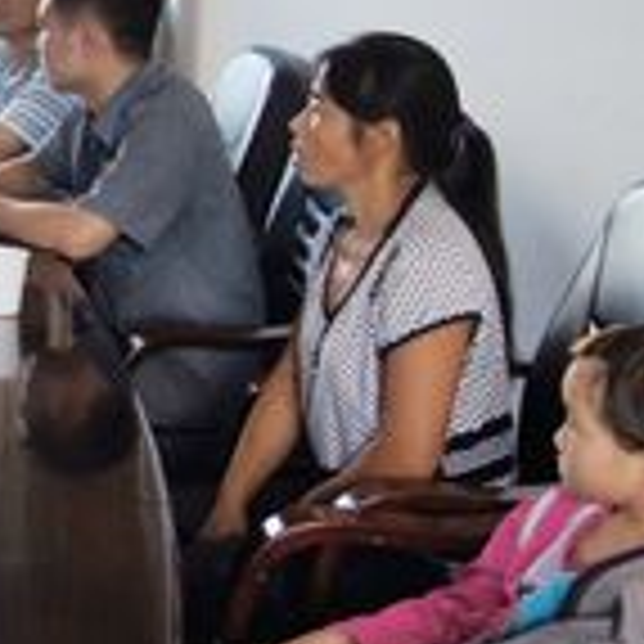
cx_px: -347
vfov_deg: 19.5
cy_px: 124
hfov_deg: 17.5
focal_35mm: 88
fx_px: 1852
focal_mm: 18
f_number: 5
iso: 100
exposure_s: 1/40
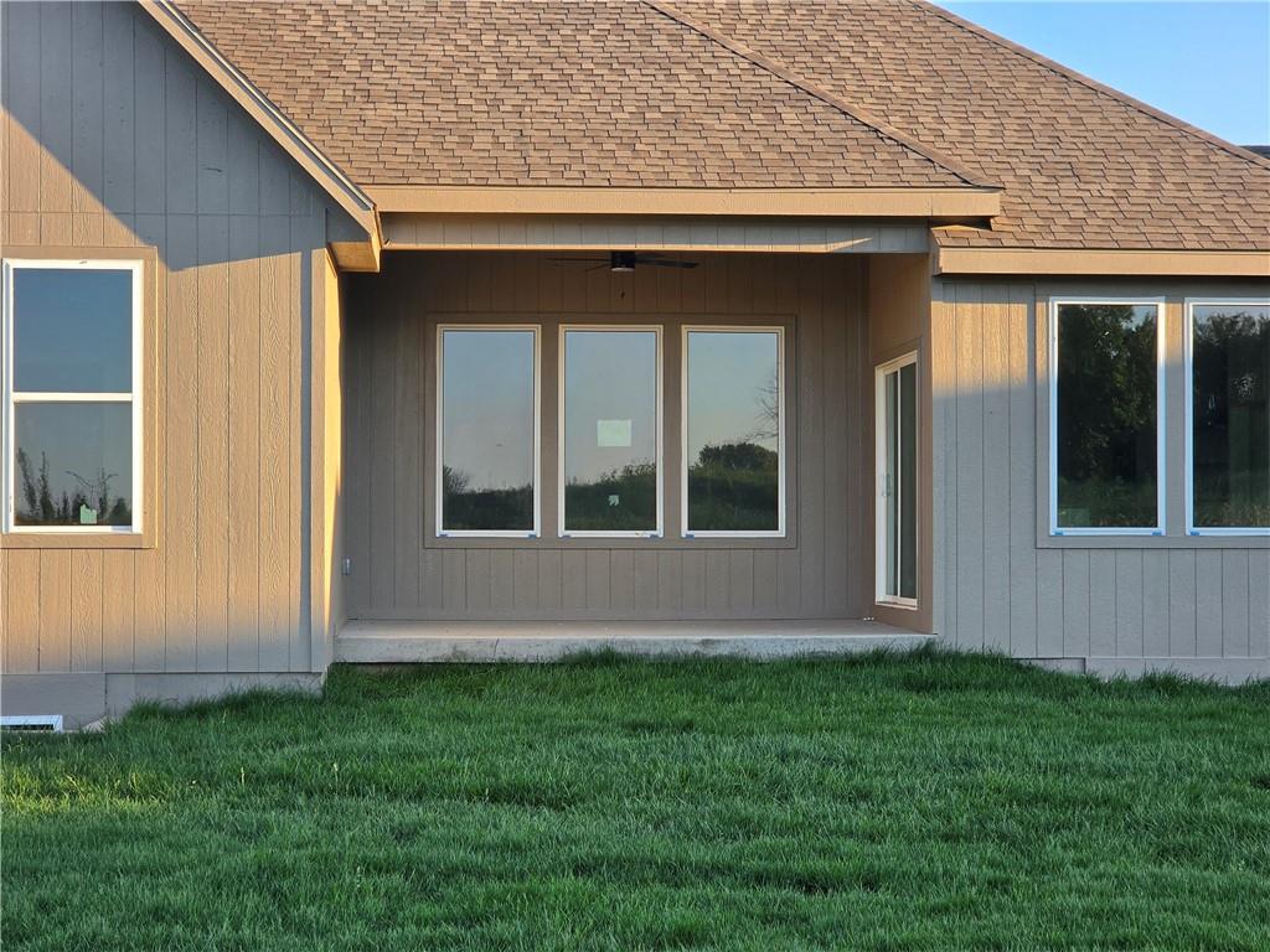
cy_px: 476
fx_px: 2531
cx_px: 635
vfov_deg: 21.3
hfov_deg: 28.2
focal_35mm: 69
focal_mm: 7
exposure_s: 1/177
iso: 25
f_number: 2.4
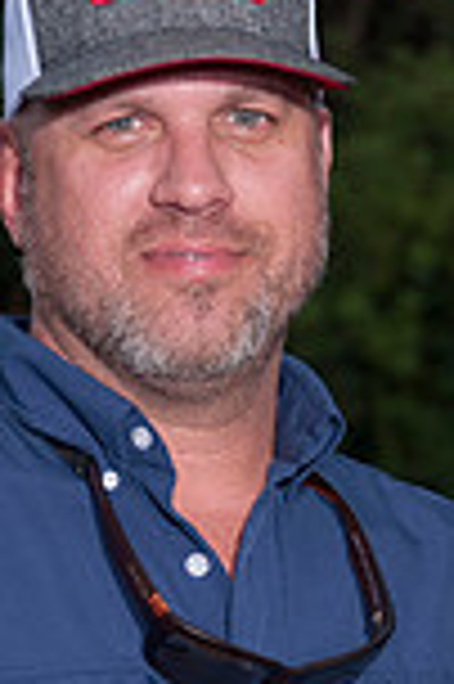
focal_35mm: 310
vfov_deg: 6.6
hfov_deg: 4.4
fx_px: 5877
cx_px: 348
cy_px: 657
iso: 200
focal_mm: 70
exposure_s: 1/100
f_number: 5.6
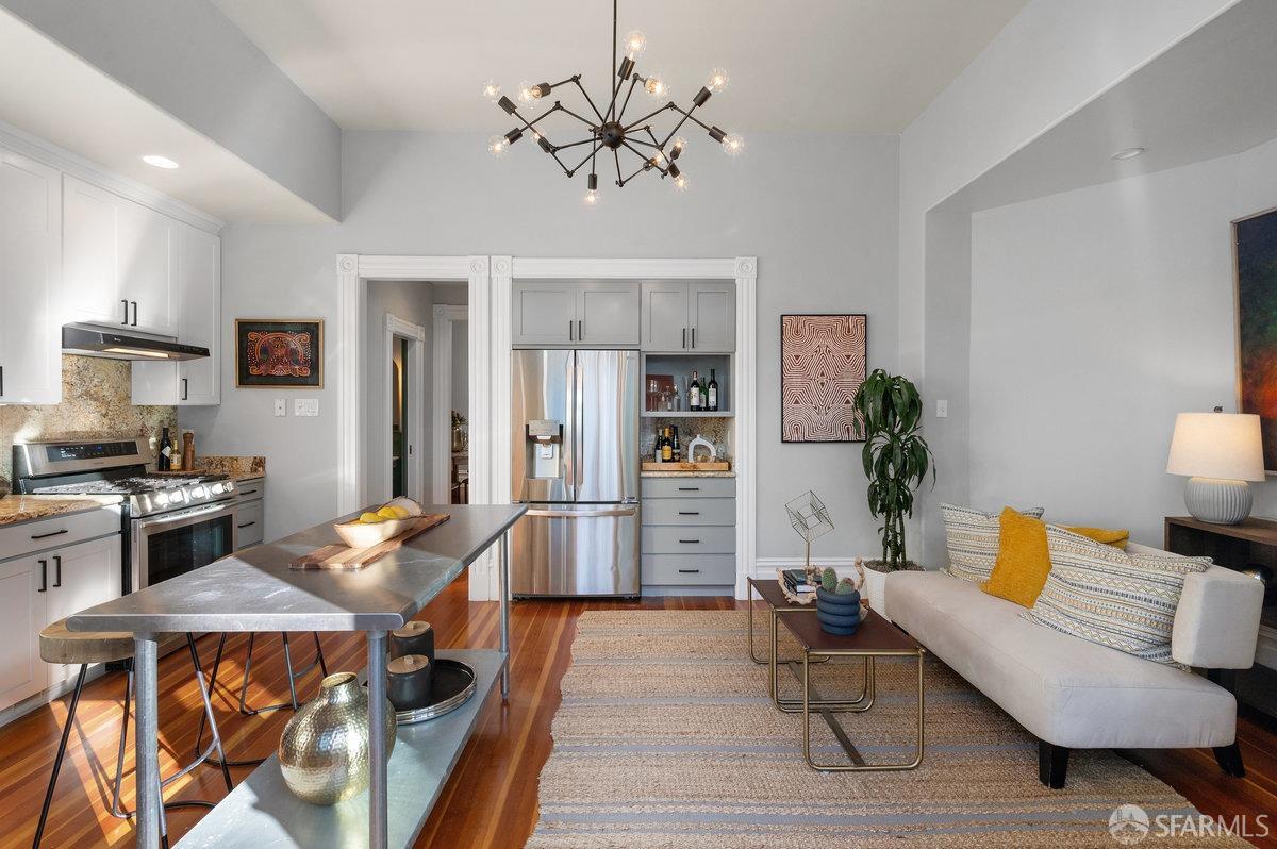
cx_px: 638
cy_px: 424
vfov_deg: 73.6
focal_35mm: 16
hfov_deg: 96.8
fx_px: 567
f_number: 9
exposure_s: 1/50
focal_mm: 16
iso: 400
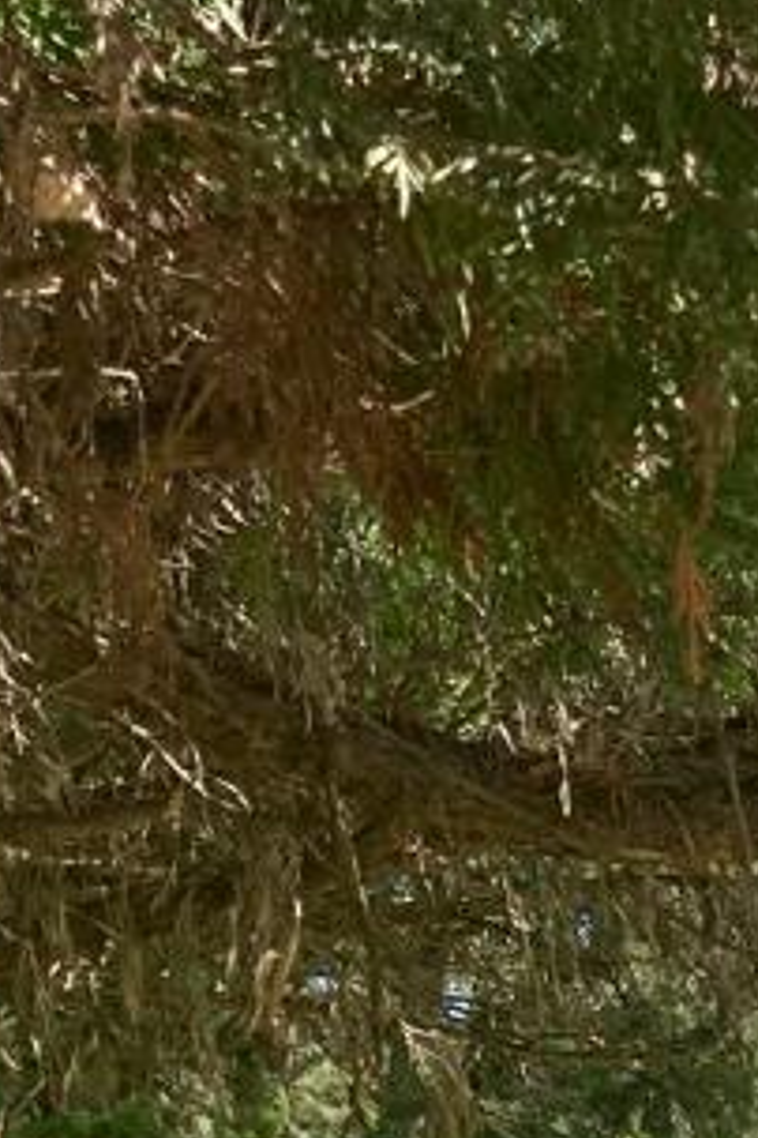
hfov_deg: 8.6
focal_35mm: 144
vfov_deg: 13.3
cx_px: 1857
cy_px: 1801
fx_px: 4548
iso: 20
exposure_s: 1/827
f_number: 1.8
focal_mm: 3.99
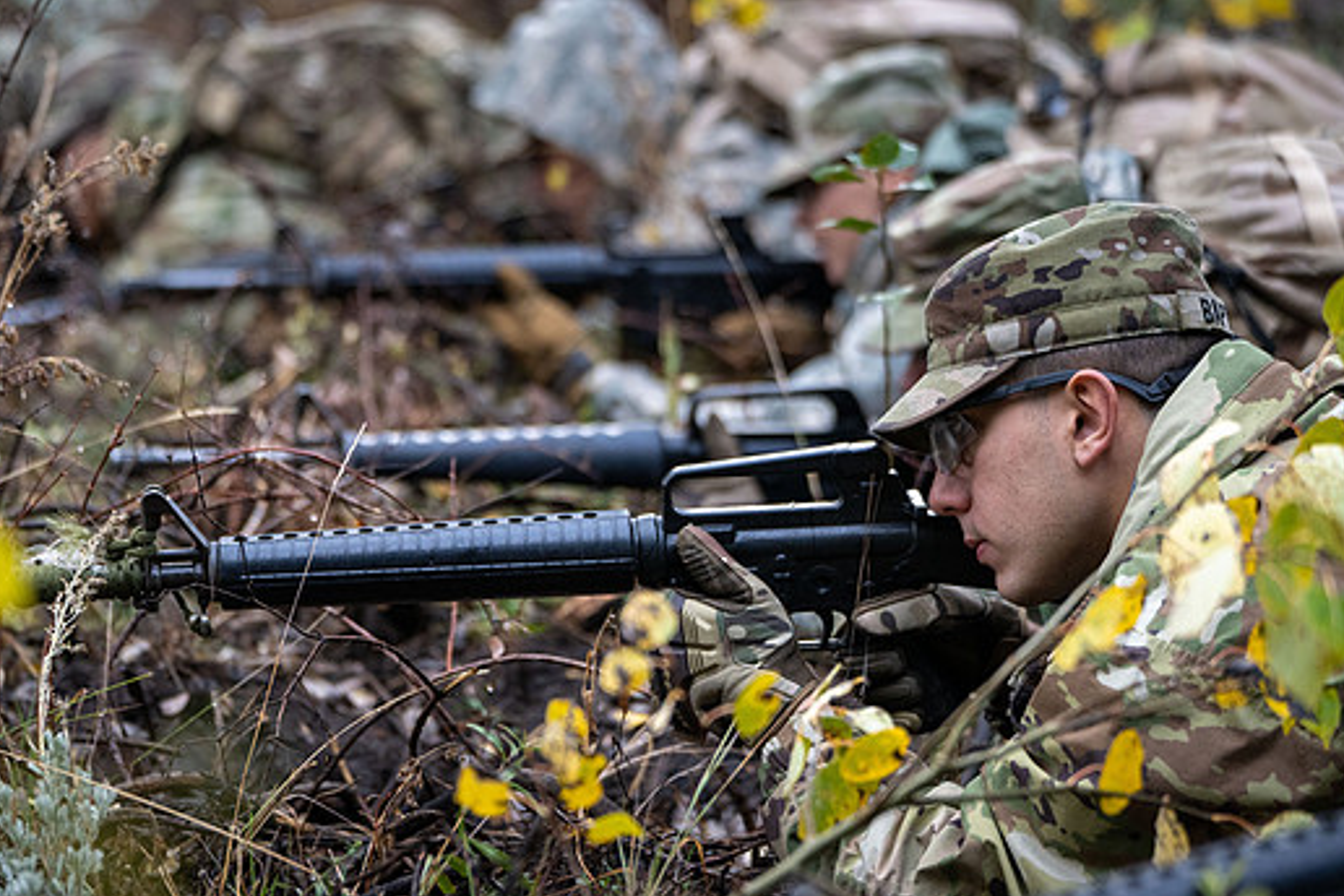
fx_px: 4405
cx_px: 612
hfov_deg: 17.3
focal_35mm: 118
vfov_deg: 11.6
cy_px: 418
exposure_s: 1/800
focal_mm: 105
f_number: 2.8
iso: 1000
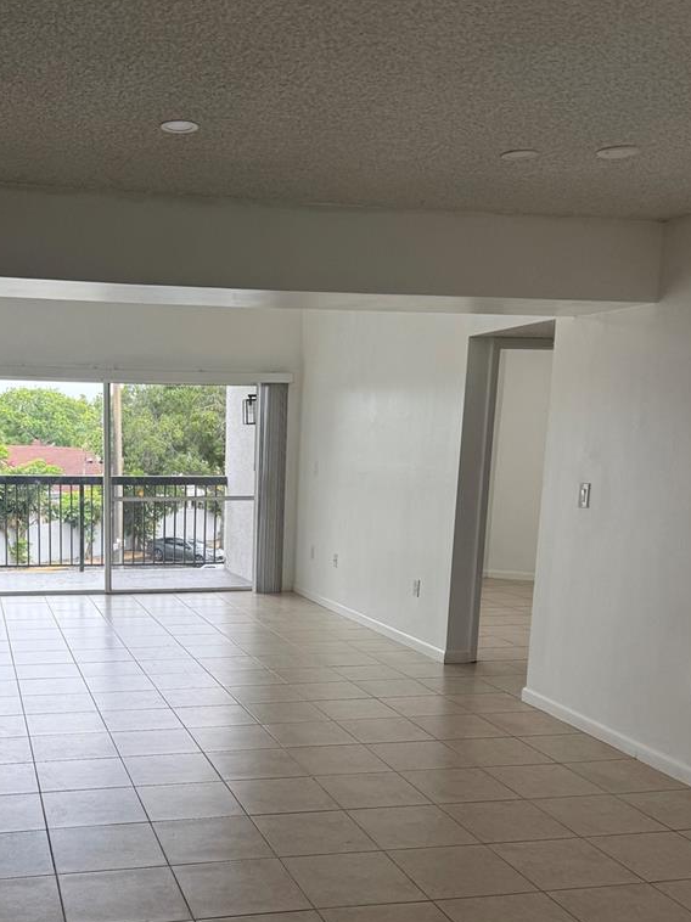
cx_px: 185
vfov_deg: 48.2
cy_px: 617
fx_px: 1012
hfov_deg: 36.9
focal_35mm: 38
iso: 80
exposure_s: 1/535
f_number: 1.78
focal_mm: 6.76
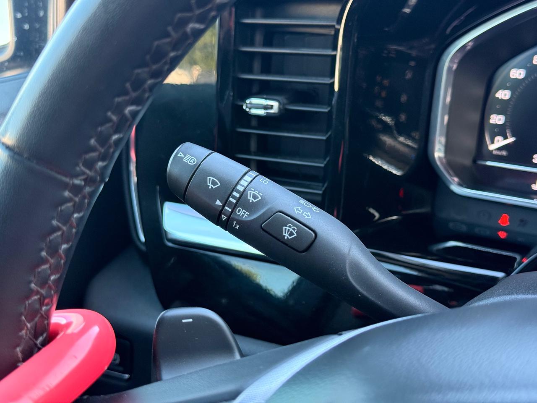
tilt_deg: -19.0
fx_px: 745
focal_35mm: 48
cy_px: 202
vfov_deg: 30.3
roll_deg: +2.0
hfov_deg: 39.7
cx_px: 268
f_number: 1.78
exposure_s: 1/60
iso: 200
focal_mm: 6.76
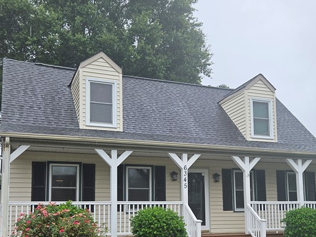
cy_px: 171
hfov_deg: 39.8
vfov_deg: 30.5
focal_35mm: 47
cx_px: 217
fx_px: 429
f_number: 1.8
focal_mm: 5.4
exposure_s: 1/320
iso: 25
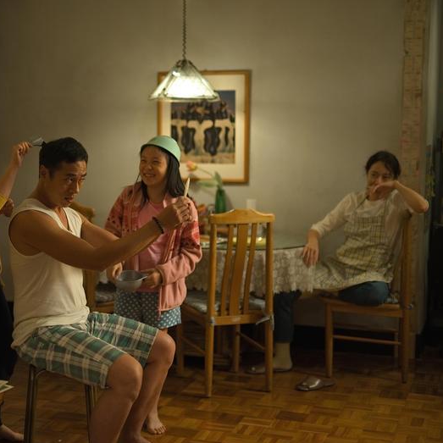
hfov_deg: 26.3
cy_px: 224
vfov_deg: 26.5
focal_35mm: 65
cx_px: 141
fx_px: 941
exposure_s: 1/60
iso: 2000
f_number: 1.4
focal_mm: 50
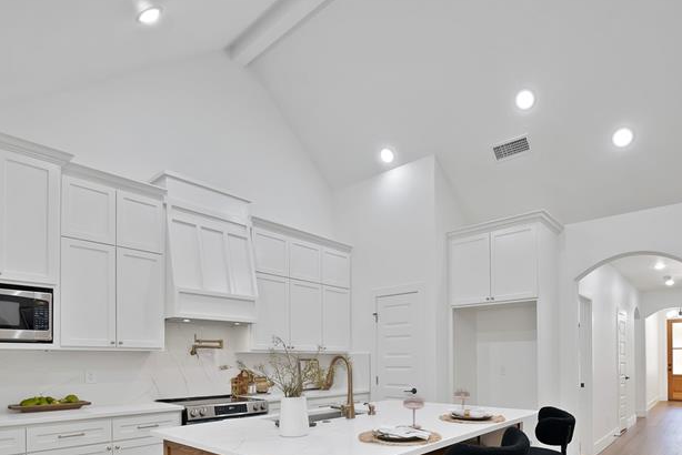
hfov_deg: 83.4
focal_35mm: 20
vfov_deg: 58.0
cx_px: 390
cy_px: 354
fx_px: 379
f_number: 9
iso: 640
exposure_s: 1/4
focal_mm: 12
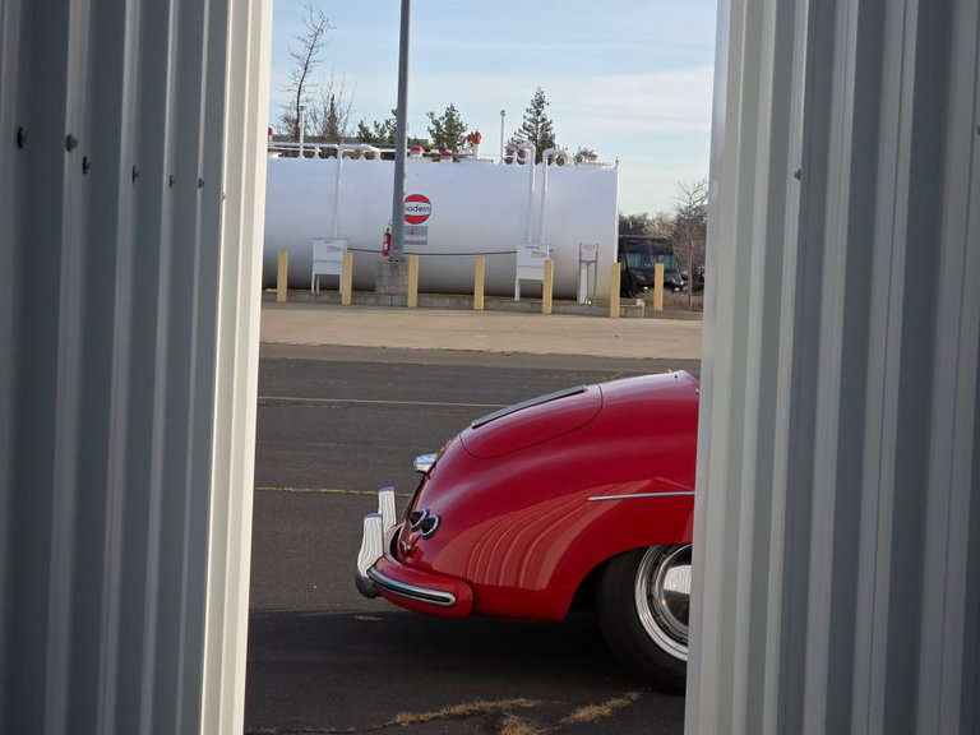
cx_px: 490
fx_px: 1953
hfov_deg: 28.2
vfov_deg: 21.3
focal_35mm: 69
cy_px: 368
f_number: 2.4
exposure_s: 1/1228
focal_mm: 7.9
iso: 50
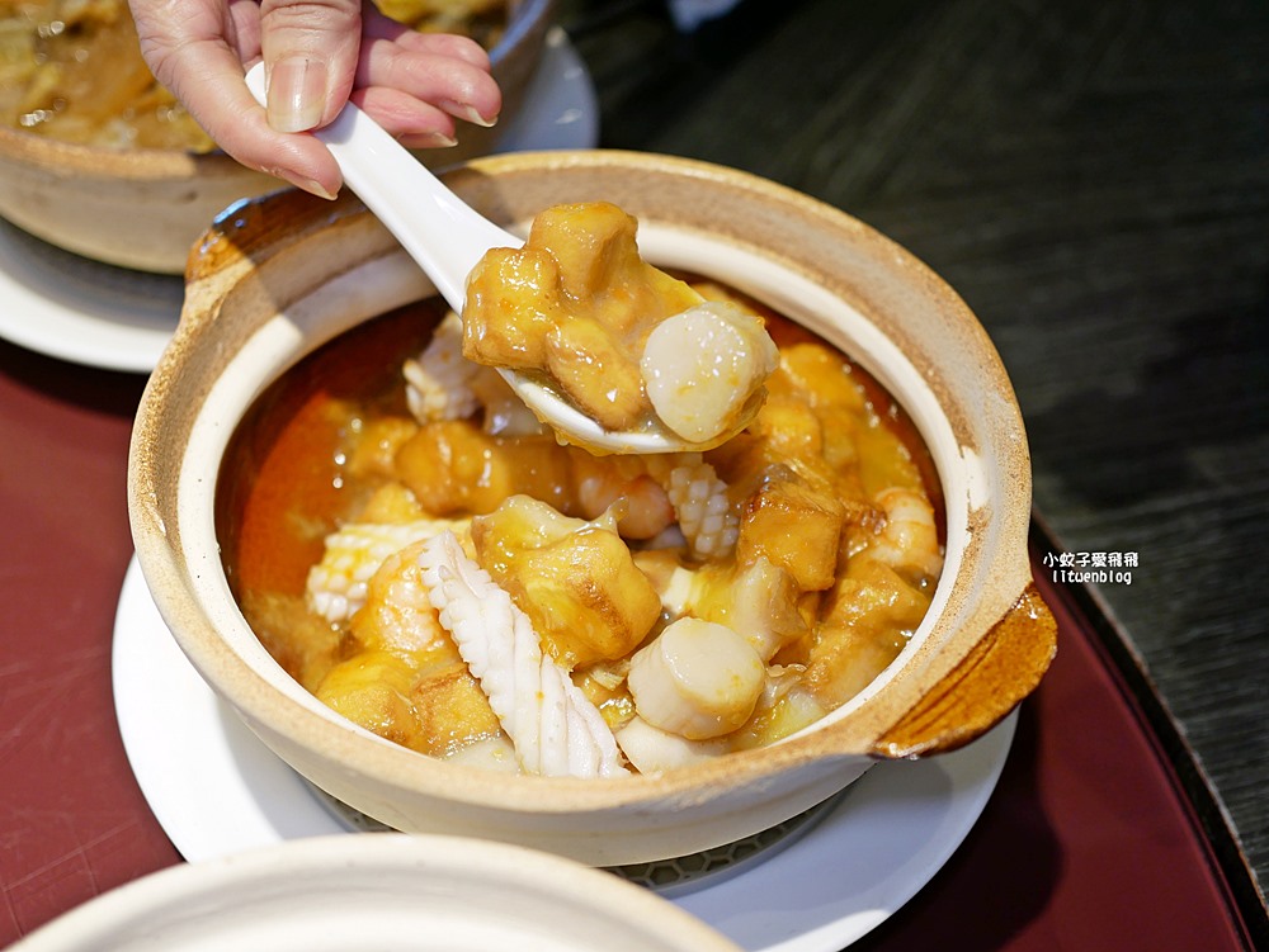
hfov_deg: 38.2
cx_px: 634
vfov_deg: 29.1
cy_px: 476
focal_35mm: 50
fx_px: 1834
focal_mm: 25
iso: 200
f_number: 2
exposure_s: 1/125
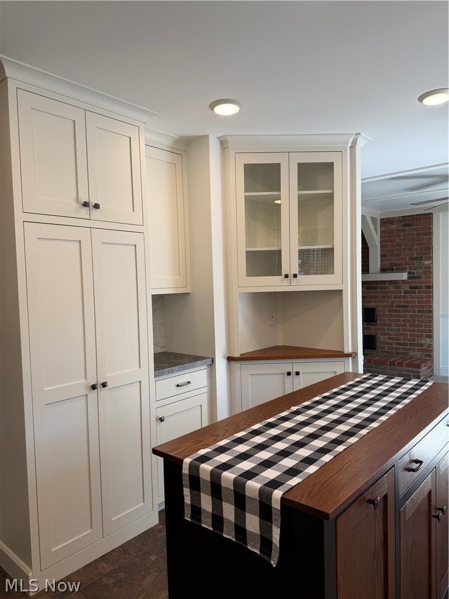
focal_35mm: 24
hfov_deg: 56.8
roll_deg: +1.4
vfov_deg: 71.6
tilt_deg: -2.2
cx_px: 224
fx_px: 415
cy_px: 300
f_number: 1.78
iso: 64
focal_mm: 6.76
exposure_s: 1/120
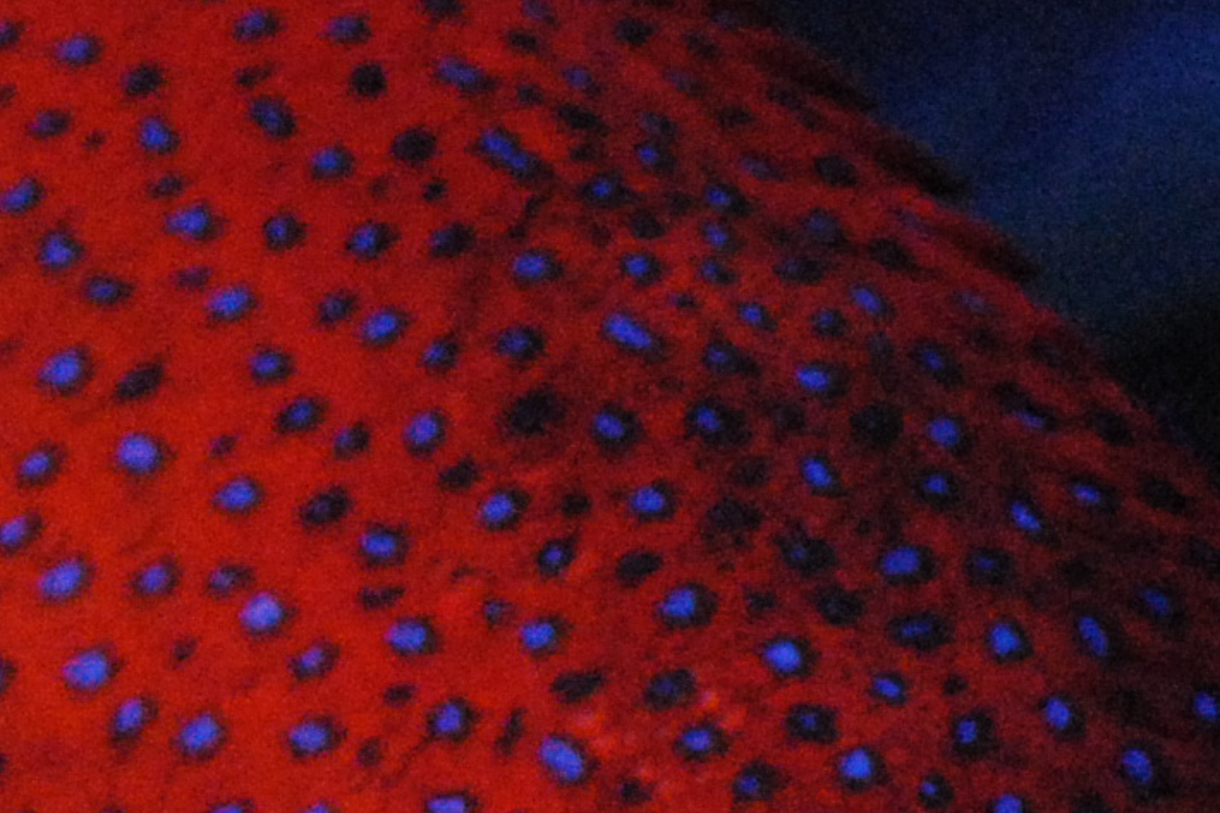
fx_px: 7216
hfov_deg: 9.6
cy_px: 457
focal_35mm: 213
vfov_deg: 6.4
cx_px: 1010
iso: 1600
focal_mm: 26
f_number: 4.2
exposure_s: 1/125
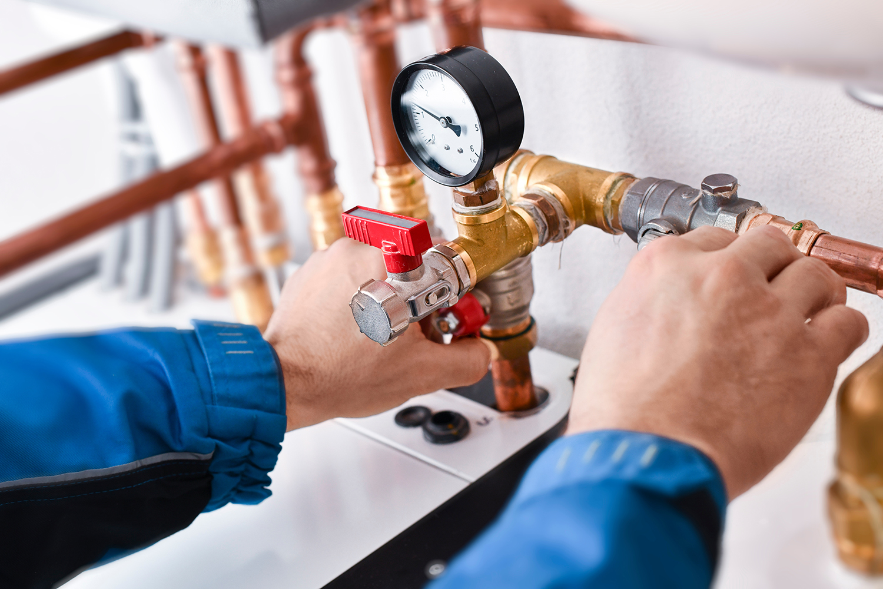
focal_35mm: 50
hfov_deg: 39.6
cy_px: 294
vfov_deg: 27.0
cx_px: 442
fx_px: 1226
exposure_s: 1/160
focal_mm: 50
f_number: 5.6
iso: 800
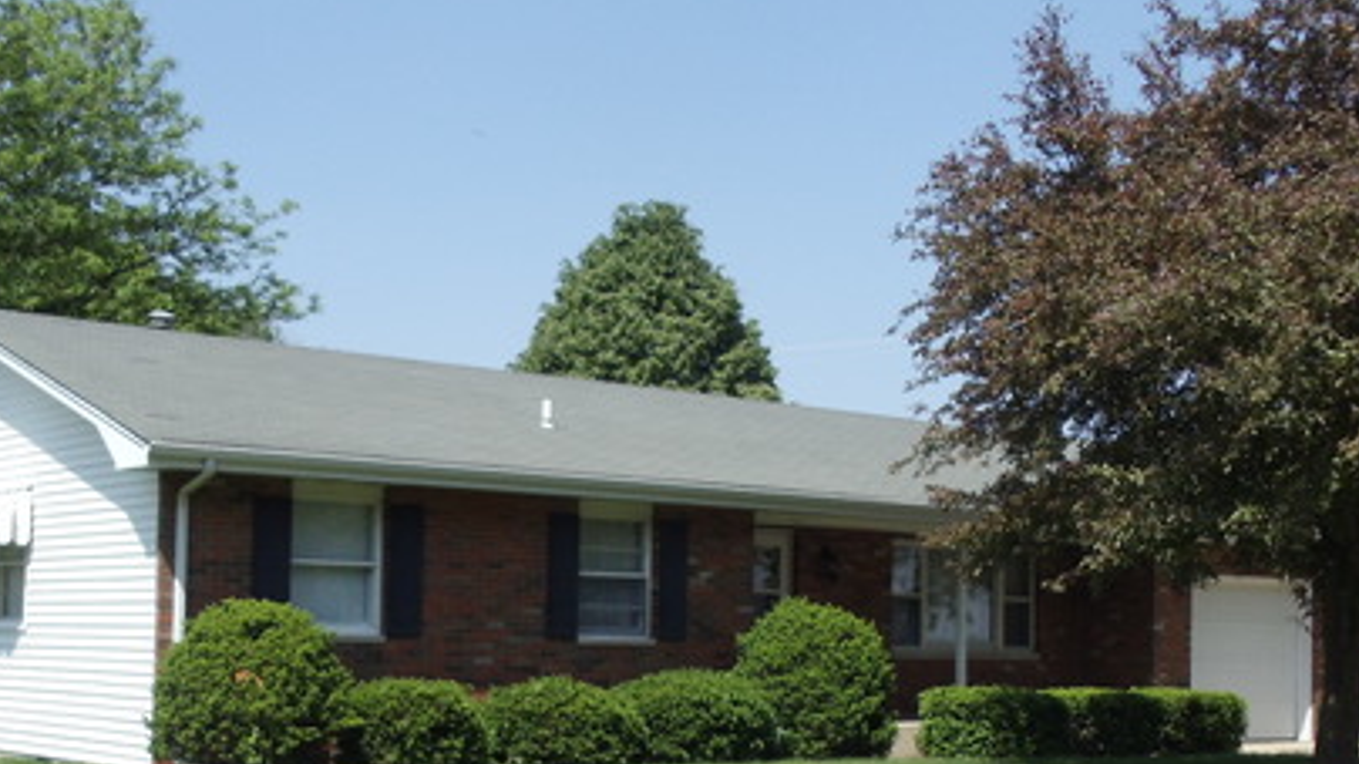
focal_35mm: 76
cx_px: 659
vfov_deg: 15.8
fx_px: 2738
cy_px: 623
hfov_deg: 27.9
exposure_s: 1/250
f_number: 7.1
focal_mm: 6
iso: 100
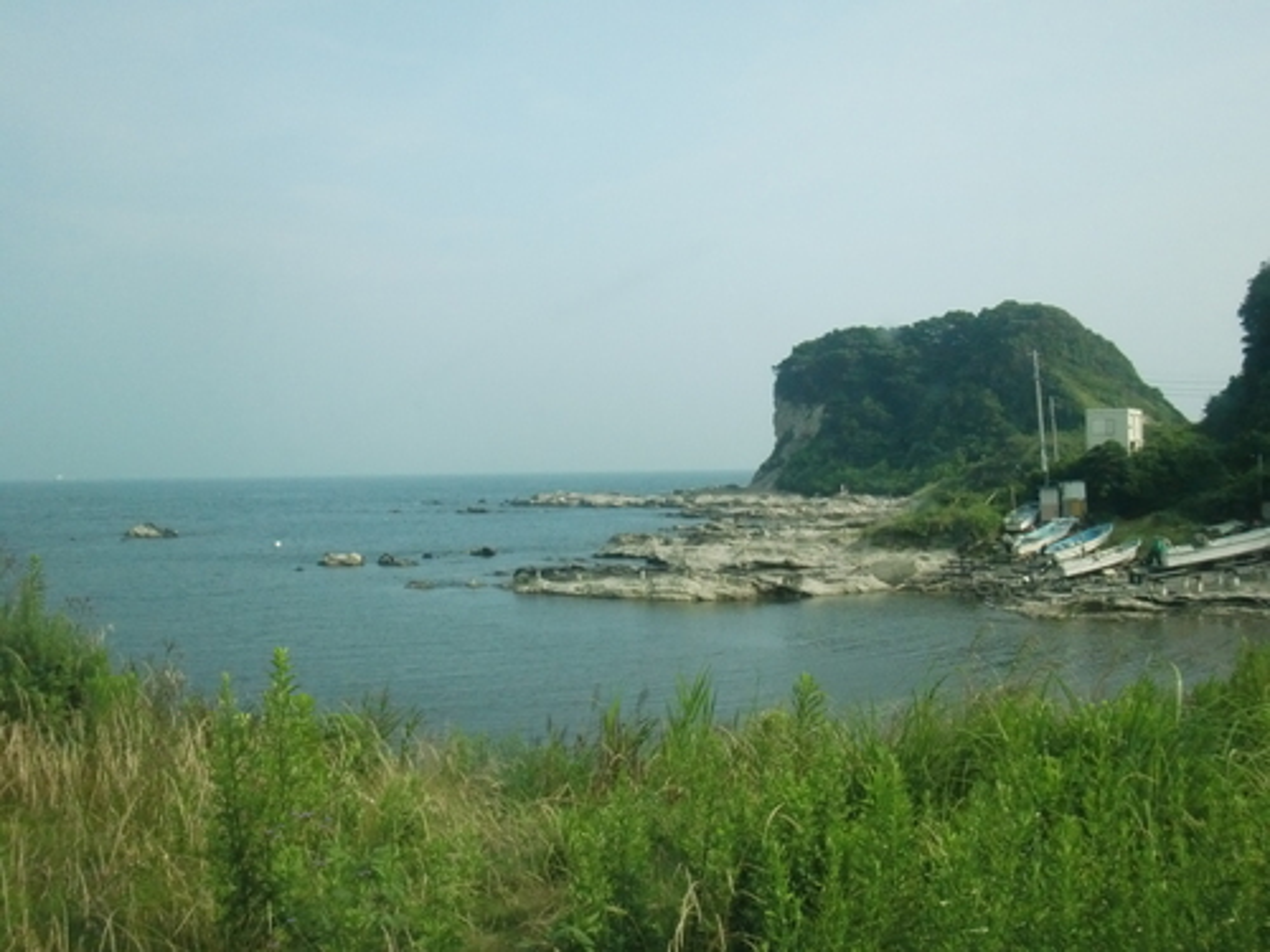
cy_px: 476
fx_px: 1394
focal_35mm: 38
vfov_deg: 37.7
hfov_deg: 49.0
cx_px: 635
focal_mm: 6.66
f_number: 8.9
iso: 400
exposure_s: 1/500
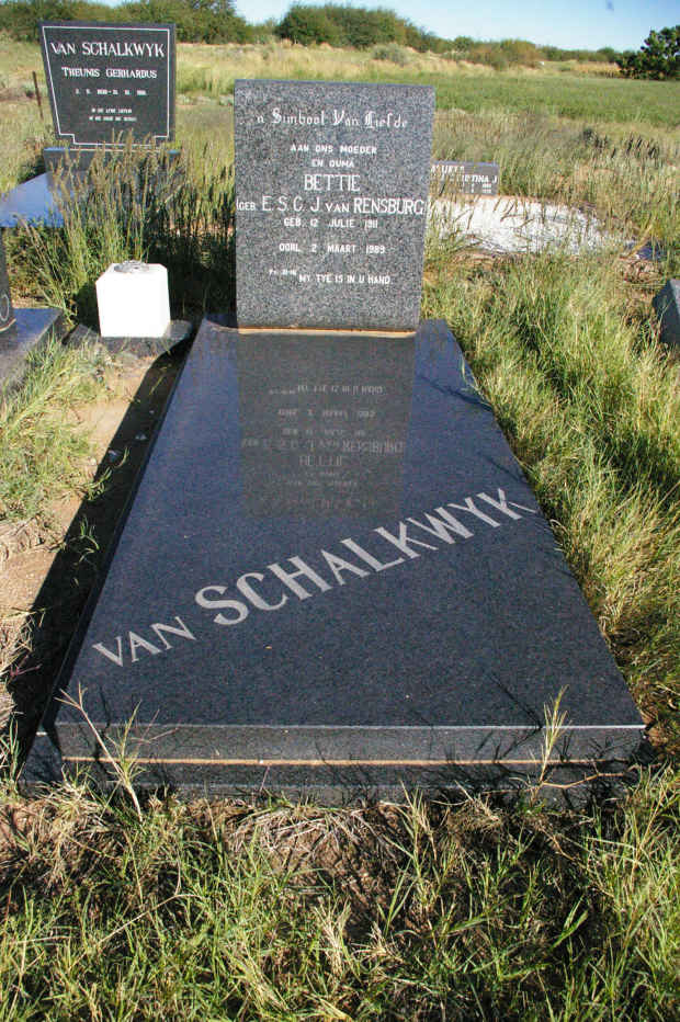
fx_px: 766
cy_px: 511
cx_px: 340
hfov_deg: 47.9
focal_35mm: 27
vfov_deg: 67.4
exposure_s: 1/2000
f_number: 11
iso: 3200
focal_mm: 18
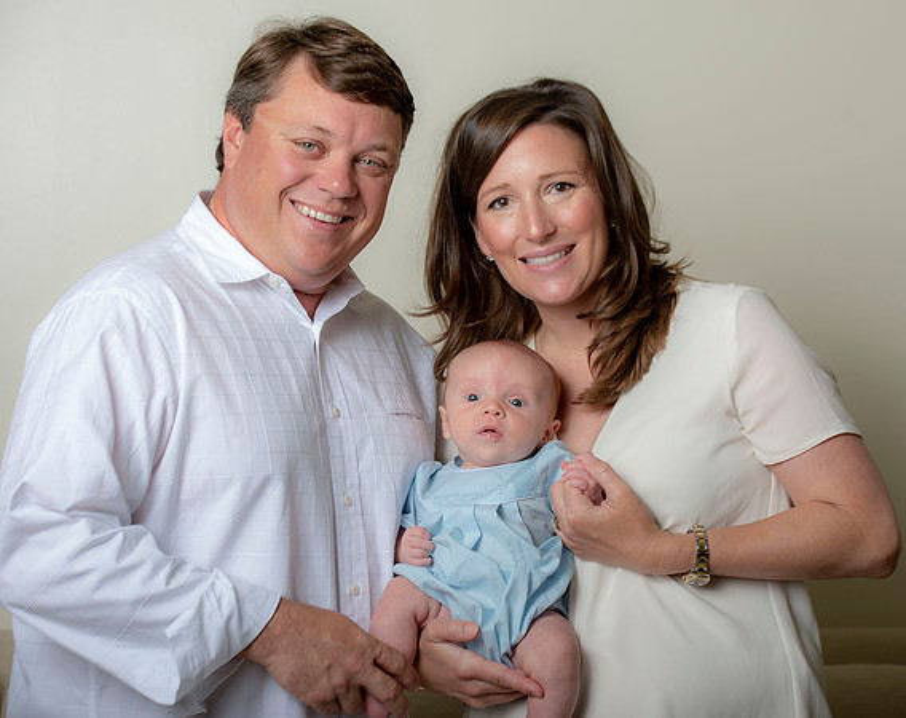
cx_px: 511
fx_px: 2292
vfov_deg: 17.8
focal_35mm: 86
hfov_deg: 22.3
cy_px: 352
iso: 250
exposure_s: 1/200
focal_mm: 75
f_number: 5.6
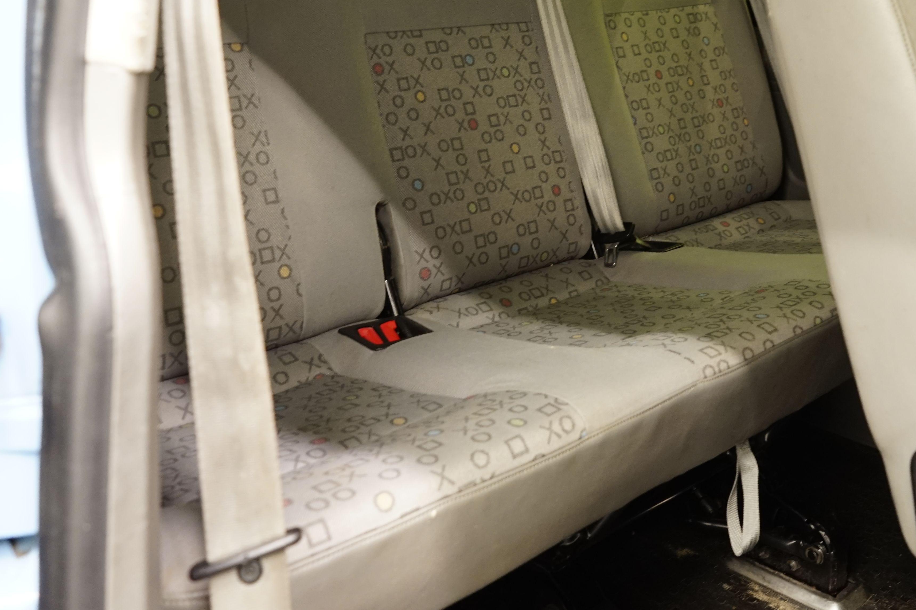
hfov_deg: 46.1
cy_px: 104
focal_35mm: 42
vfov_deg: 30.9
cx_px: 557
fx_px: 1069
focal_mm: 24
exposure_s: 1/8
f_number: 4.5
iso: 1000
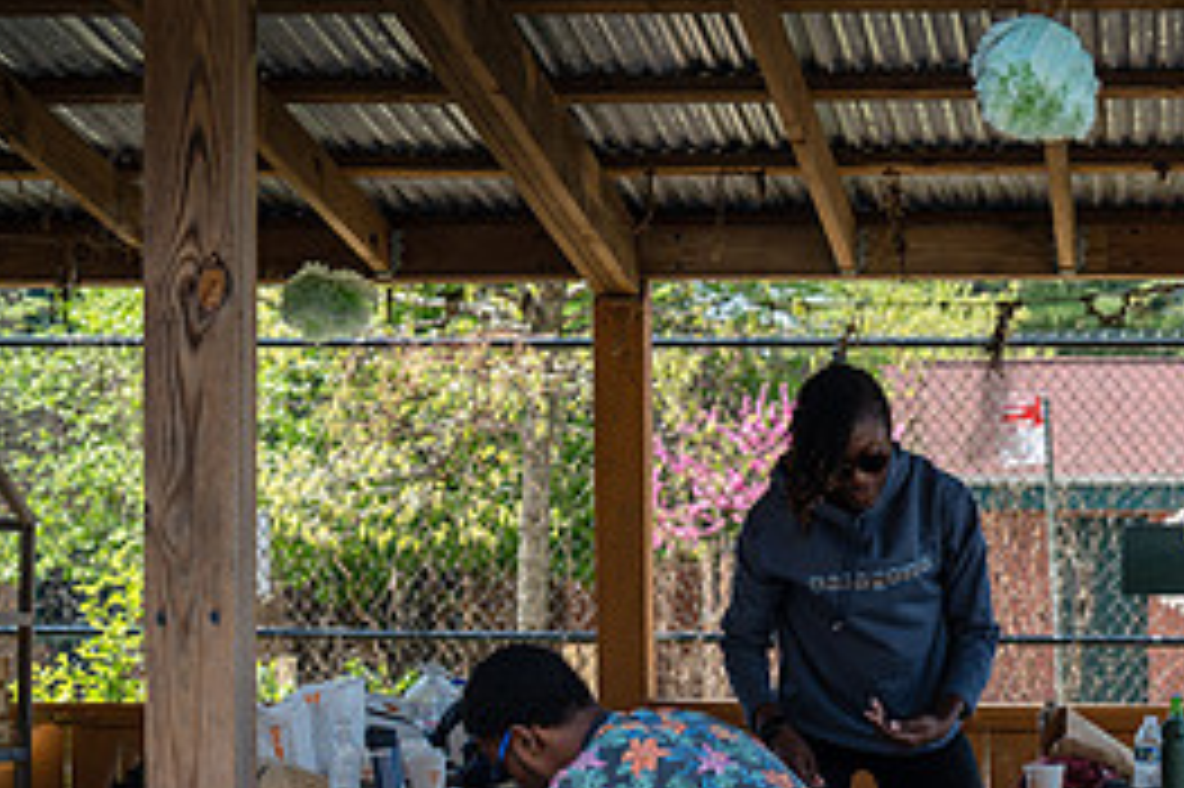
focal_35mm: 91
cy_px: 815
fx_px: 2991
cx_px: 990
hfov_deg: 22.0
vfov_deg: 14.7
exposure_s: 1/250
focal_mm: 41
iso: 100
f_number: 3.5
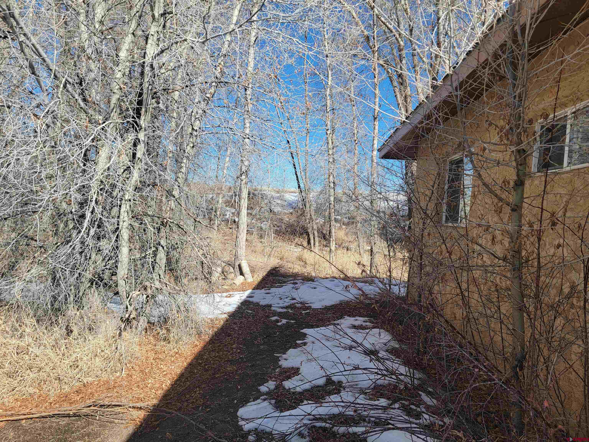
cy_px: 221
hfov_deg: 71.6
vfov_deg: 56.8
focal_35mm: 24
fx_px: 408
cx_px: 294
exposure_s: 1/654
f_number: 1.8
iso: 16
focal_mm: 6.7
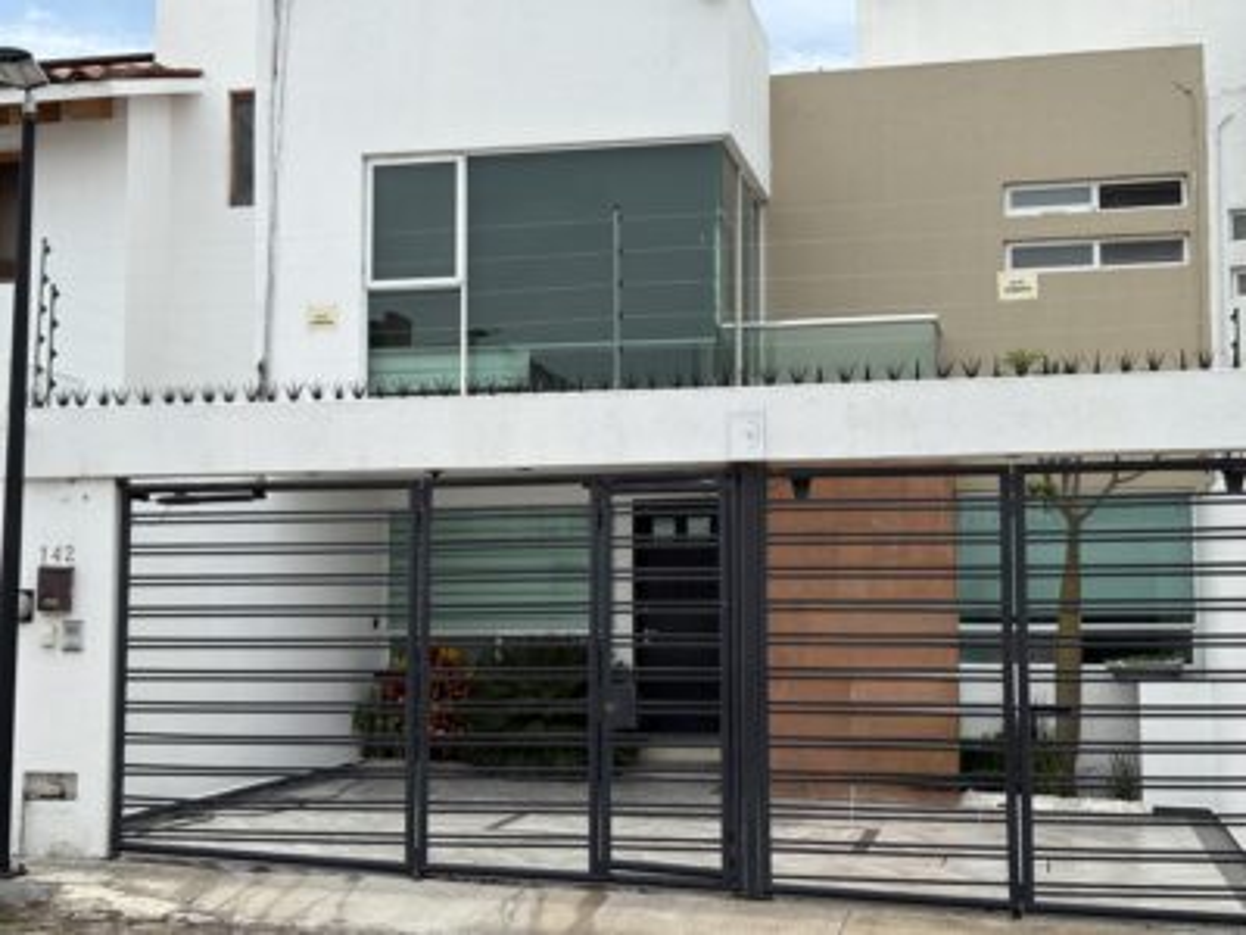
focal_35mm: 52
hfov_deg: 36.8
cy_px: 468
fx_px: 1872
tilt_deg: +6.6
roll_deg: -0.3
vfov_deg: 28.0
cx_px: 623
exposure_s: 1/2994
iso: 32
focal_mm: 5.96
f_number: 1.6
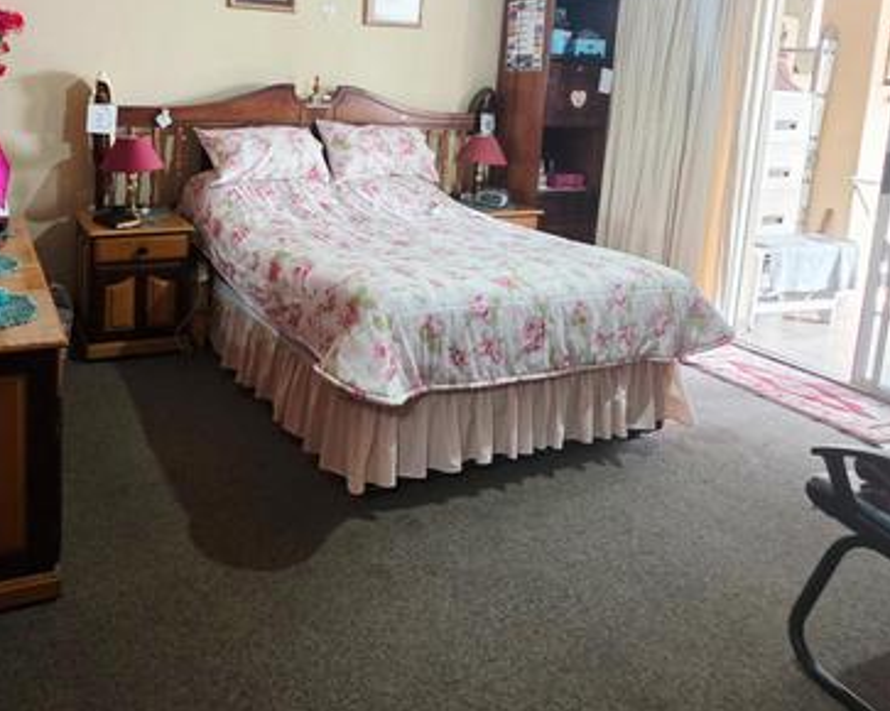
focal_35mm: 28
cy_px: 159
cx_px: 272
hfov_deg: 60.2
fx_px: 737
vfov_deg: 49.0
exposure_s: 1/50.3
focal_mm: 2.2
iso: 320
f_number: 1.9
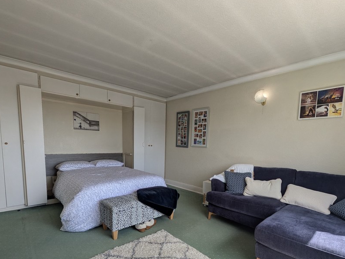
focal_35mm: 18
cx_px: 178
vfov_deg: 70.4
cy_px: 163
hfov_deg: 87.7
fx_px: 180
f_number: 2.2
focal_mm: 1.83
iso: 40
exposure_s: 1/180
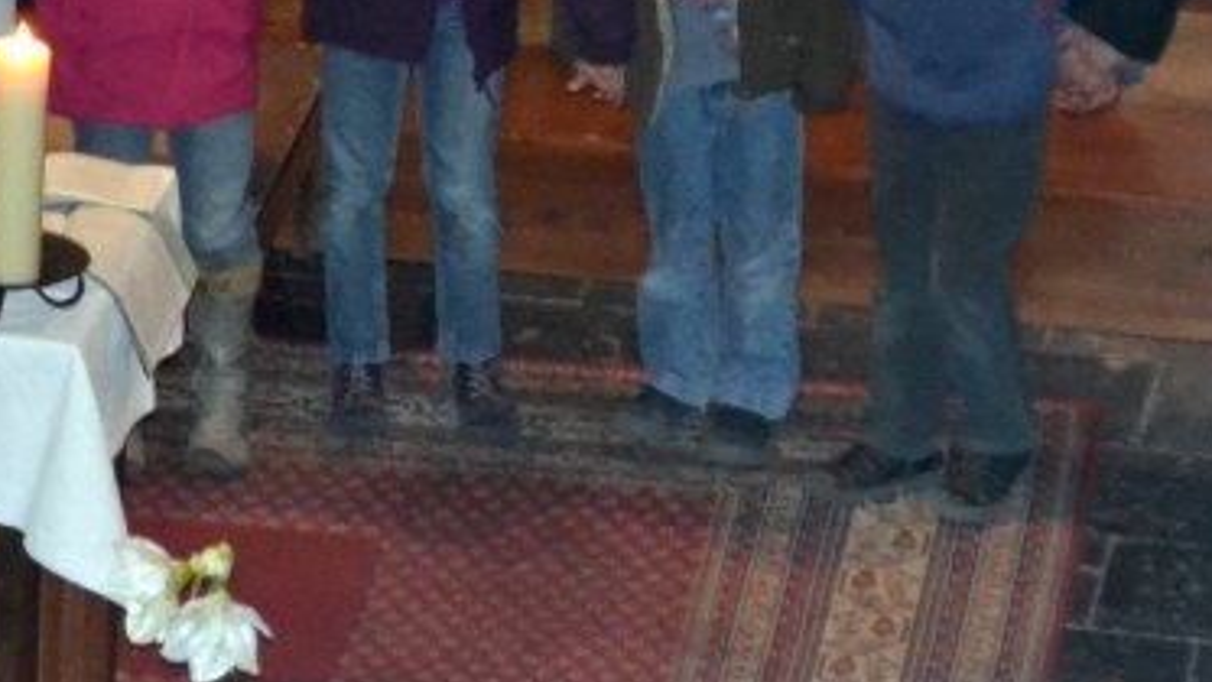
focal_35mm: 404
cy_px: -279
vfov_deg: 3.0
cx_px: 214
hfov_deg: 5.3
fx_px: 12986
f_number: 5.6
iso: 3200
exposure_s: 1/60
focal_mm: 80
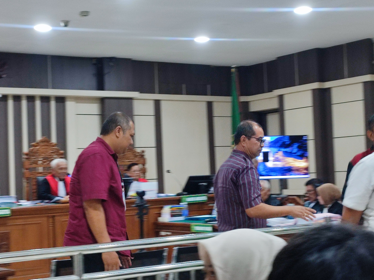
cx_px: 187
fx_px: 270
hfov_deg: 69.4
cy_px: 140
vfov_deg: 54.9
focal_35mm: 25
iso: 364
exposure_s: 1/20
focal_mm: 6.04
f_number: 1.9
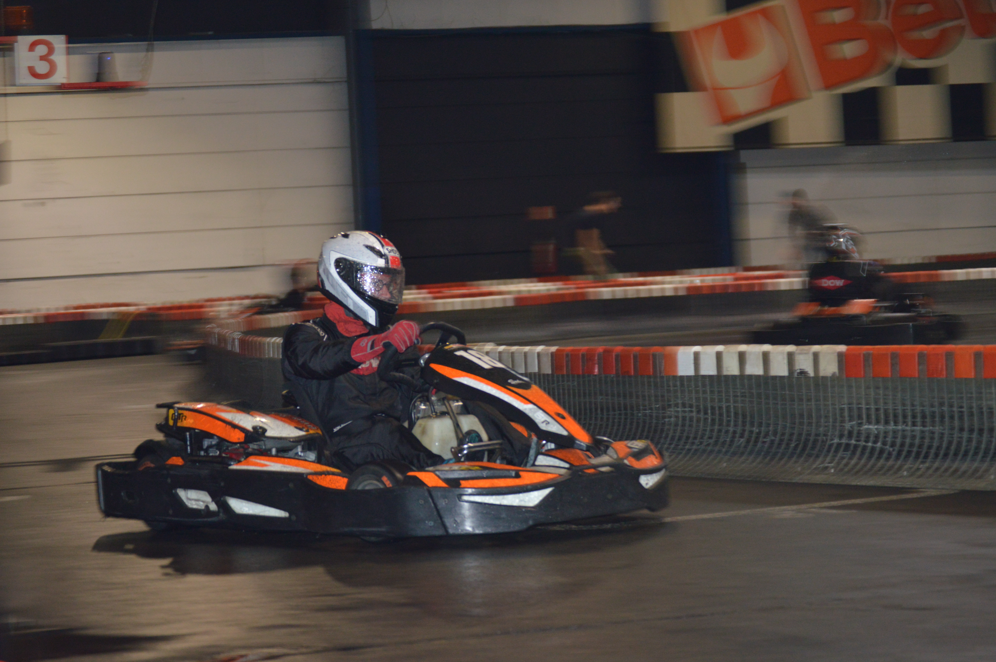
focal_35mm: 93
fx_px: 2571
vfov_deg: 14.7
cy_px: 331
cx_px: 498
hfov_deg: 21.9
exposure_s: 1/60
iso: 800
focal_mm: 62
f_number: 4.2
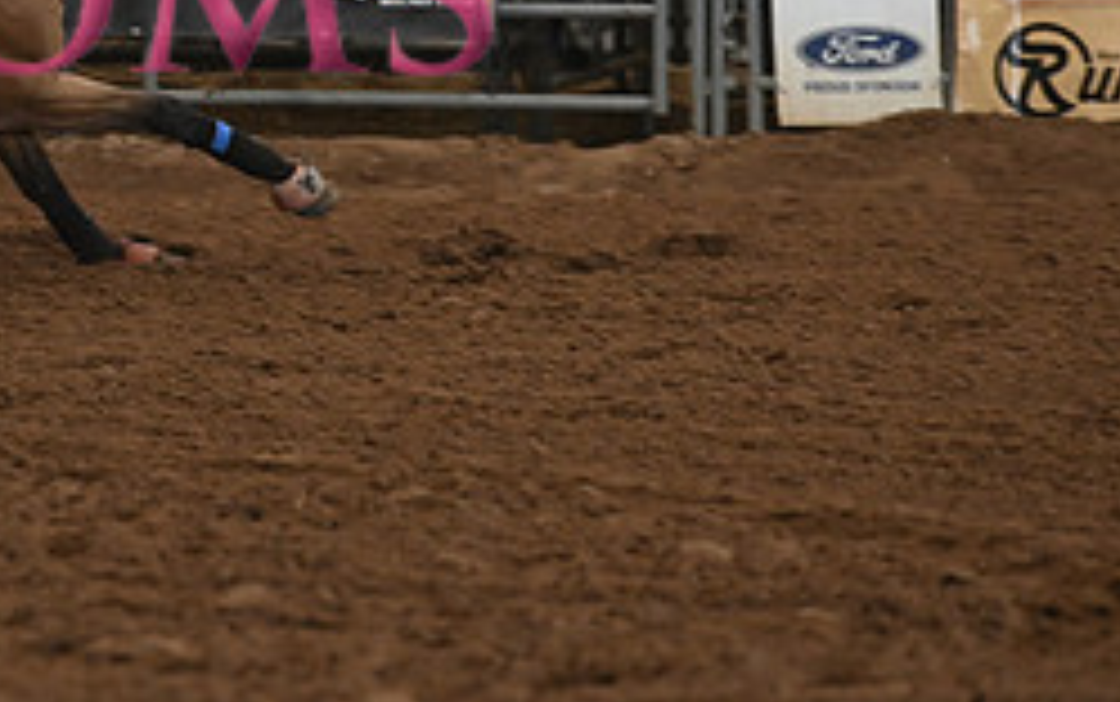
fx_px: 14509
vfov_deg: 2.8
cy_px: -151
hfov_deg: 4.4
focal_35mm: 475
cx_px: -121
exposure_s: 1/250
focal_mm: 200
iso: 3200
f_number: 5
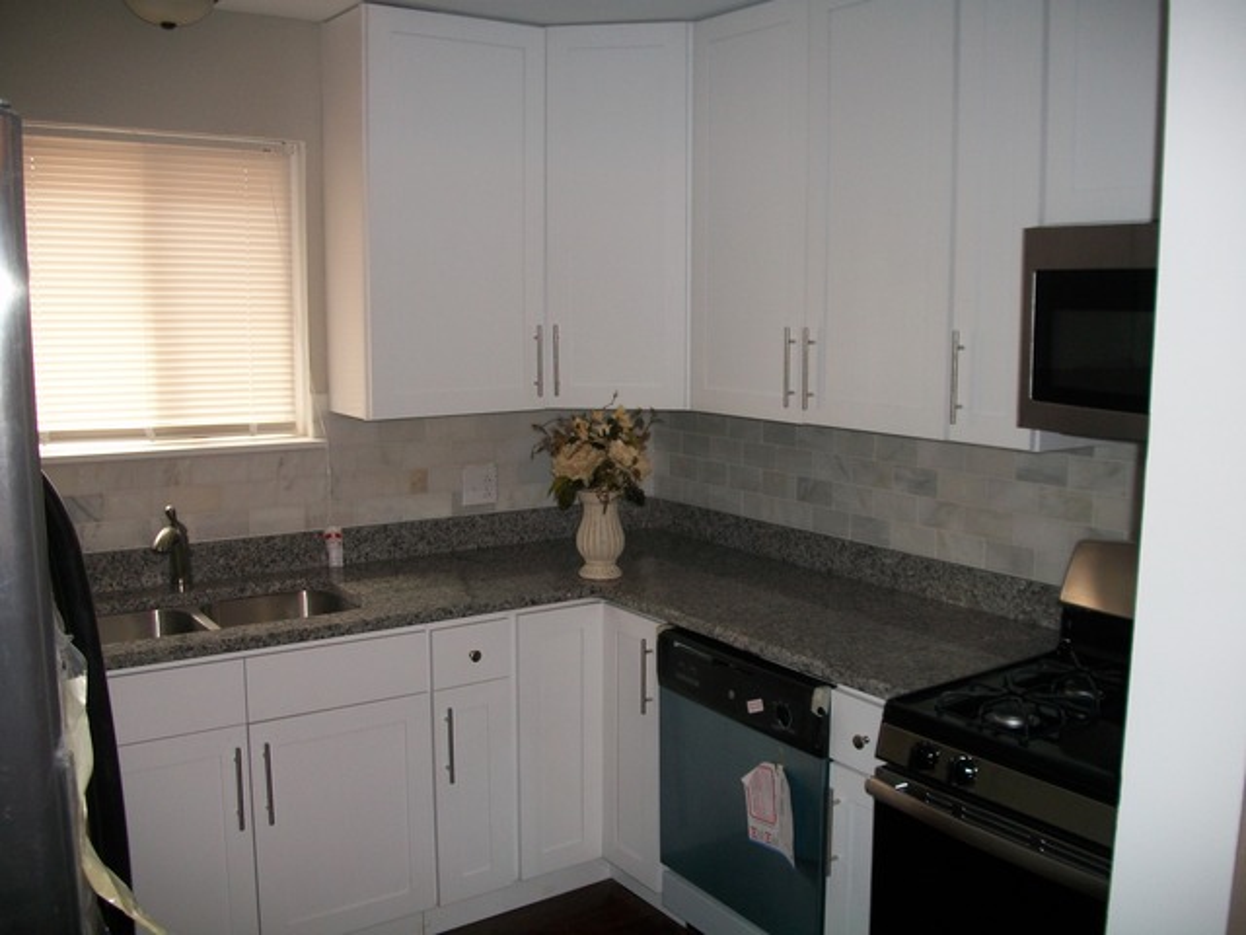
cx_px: 623
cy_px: 468
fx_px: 1152
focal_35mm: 32
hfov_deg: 56.8
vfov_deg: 44.2
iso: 80
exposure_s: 1/30
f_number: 2.9
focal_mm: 5.7
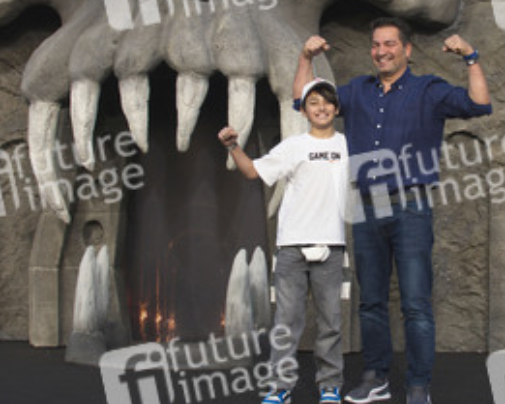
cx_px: 255
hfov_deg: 40.3
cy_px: 81
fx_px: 688
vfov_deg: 31.9
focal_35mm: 46
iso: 320
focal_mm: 32
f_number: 6.3
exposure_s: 1/250
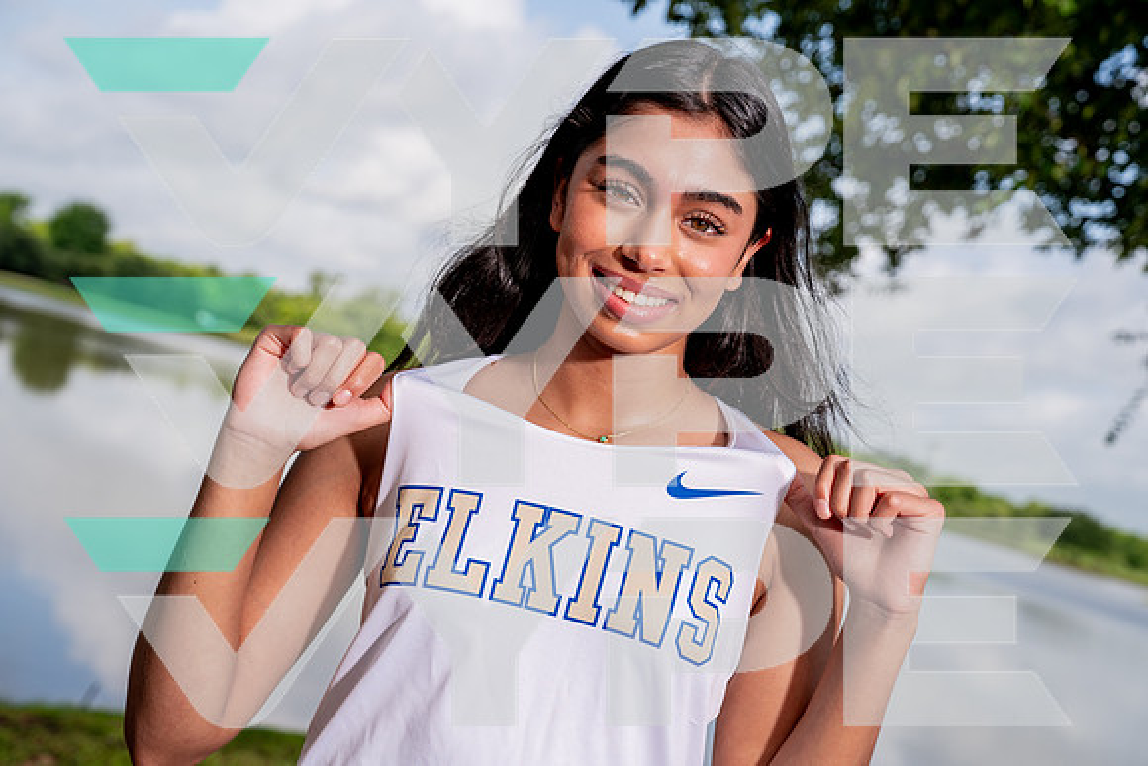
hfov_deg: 35.6
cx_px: 574
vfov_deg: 24.2
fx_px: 1786
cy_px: 383
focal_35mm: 56
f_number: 5.6
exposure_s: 1/640
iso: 100
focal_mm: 56
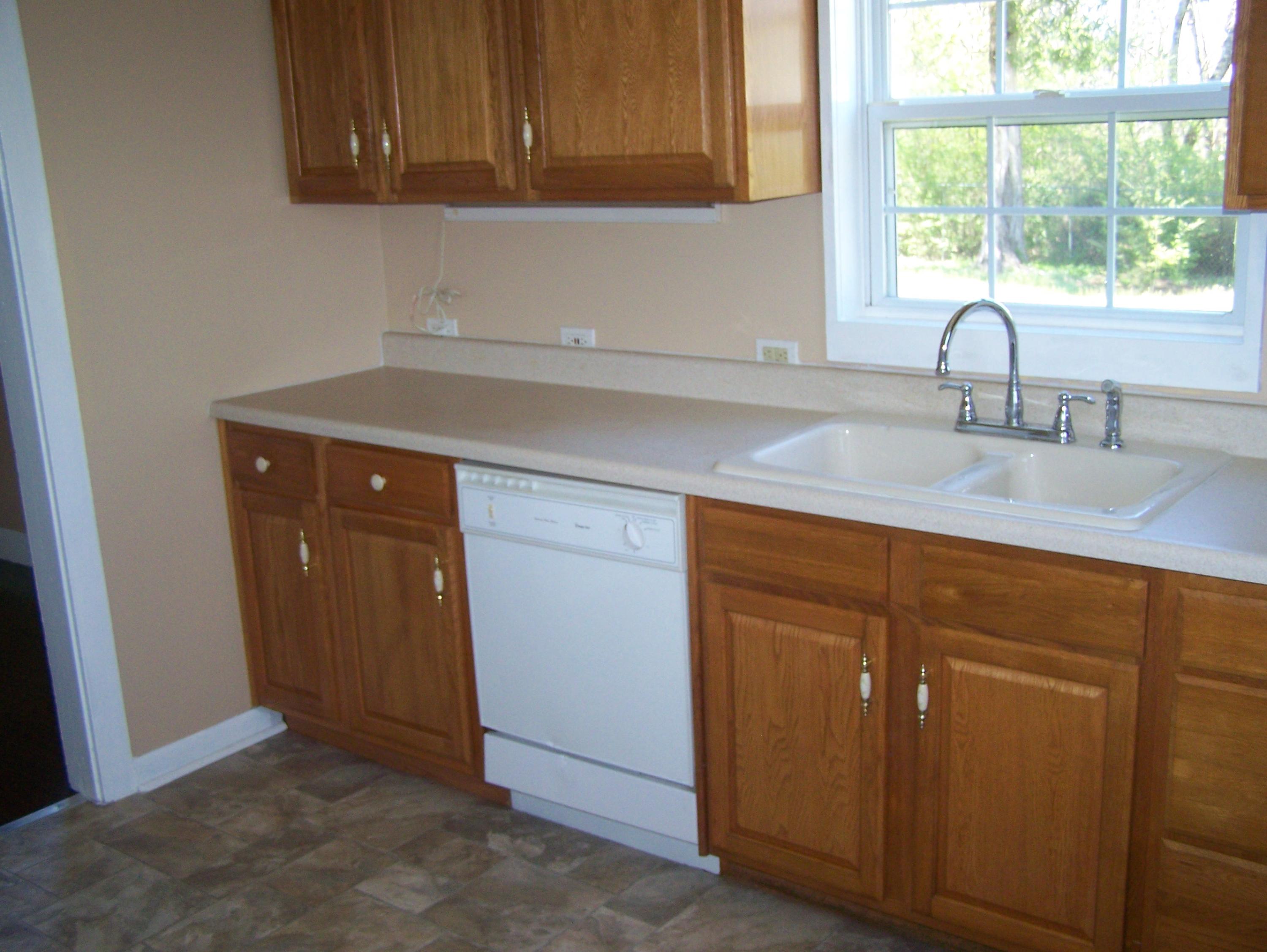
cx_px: 634
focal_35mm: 38
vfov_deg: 37.8
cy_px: 476
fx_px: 1392
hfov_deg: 48.9
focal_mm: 6.3
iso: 160
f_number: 2.8
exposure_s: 1/60
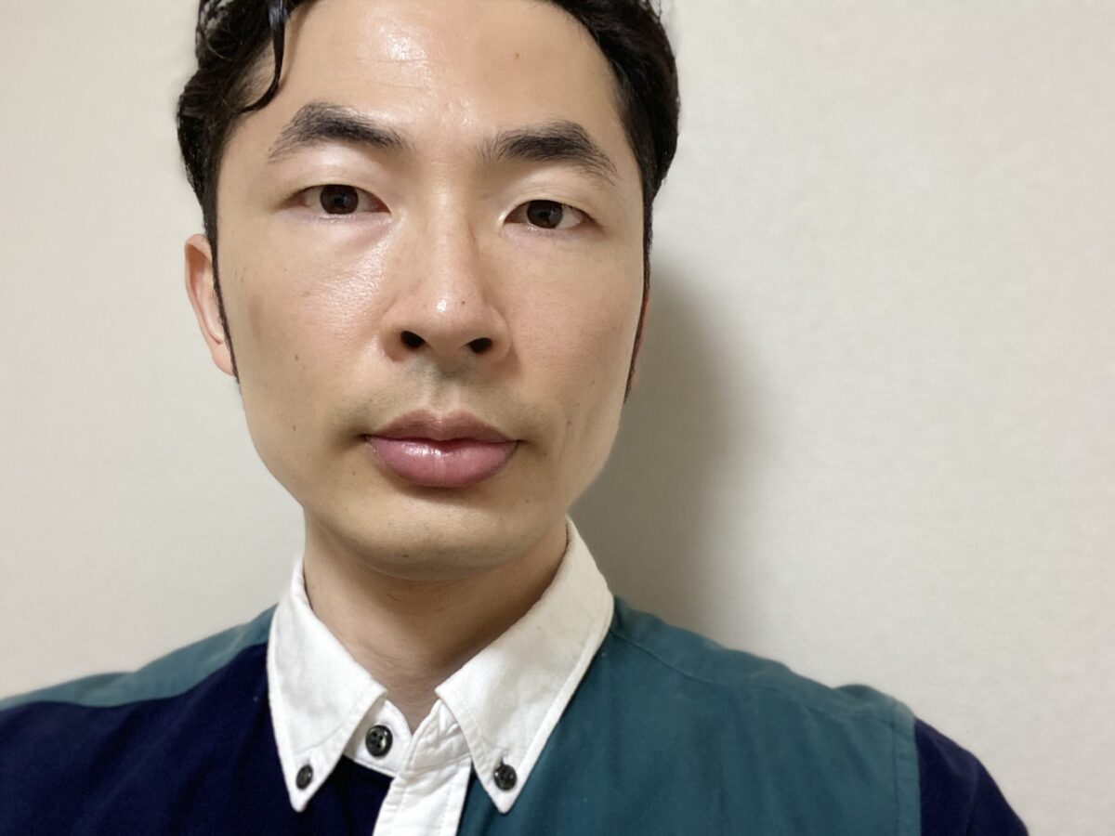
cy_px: 418
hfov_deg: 60.0
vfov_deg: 46.8
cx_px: 558
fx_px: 966
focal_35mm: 30
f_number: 2.2
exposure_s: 1/50
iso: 250
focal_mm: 2.71
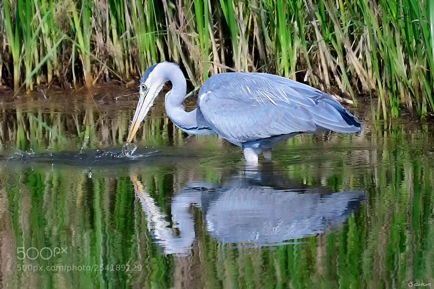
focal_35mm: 750
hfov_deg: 2.7
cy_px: 144
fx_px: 9042
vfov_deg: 1.8
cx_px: 217
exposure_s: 1/1600
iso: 500
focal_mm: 500
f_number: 5.6
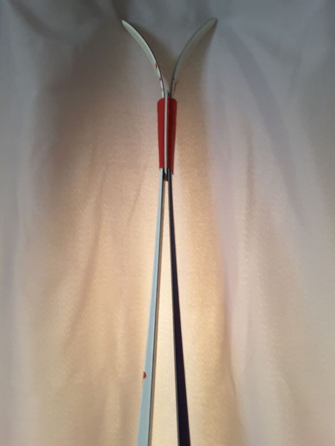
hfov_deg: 45.4
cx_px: 168
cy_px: 223
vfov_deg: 58.3
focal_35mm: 31
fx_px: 400
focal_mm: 2.9
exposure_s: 1/17
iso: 250
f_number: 1.9
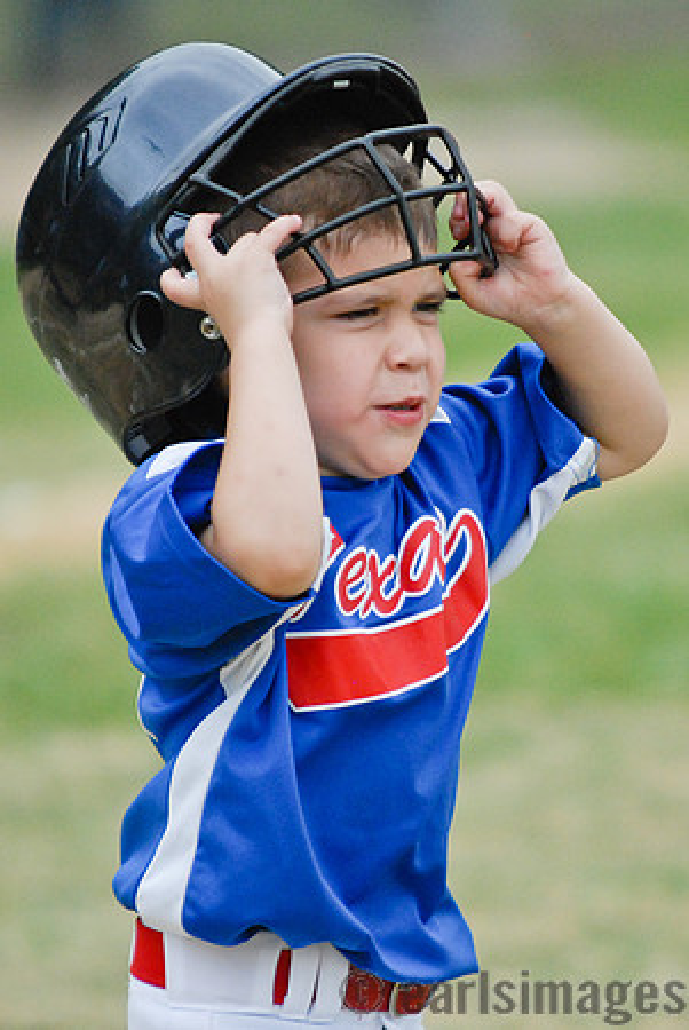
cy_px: 515
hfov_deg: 4.6
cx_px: 344
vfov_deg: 6.9
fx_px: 8592
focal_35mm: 300
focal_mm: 200
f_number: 2.8
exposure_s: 1/2000
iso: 1000
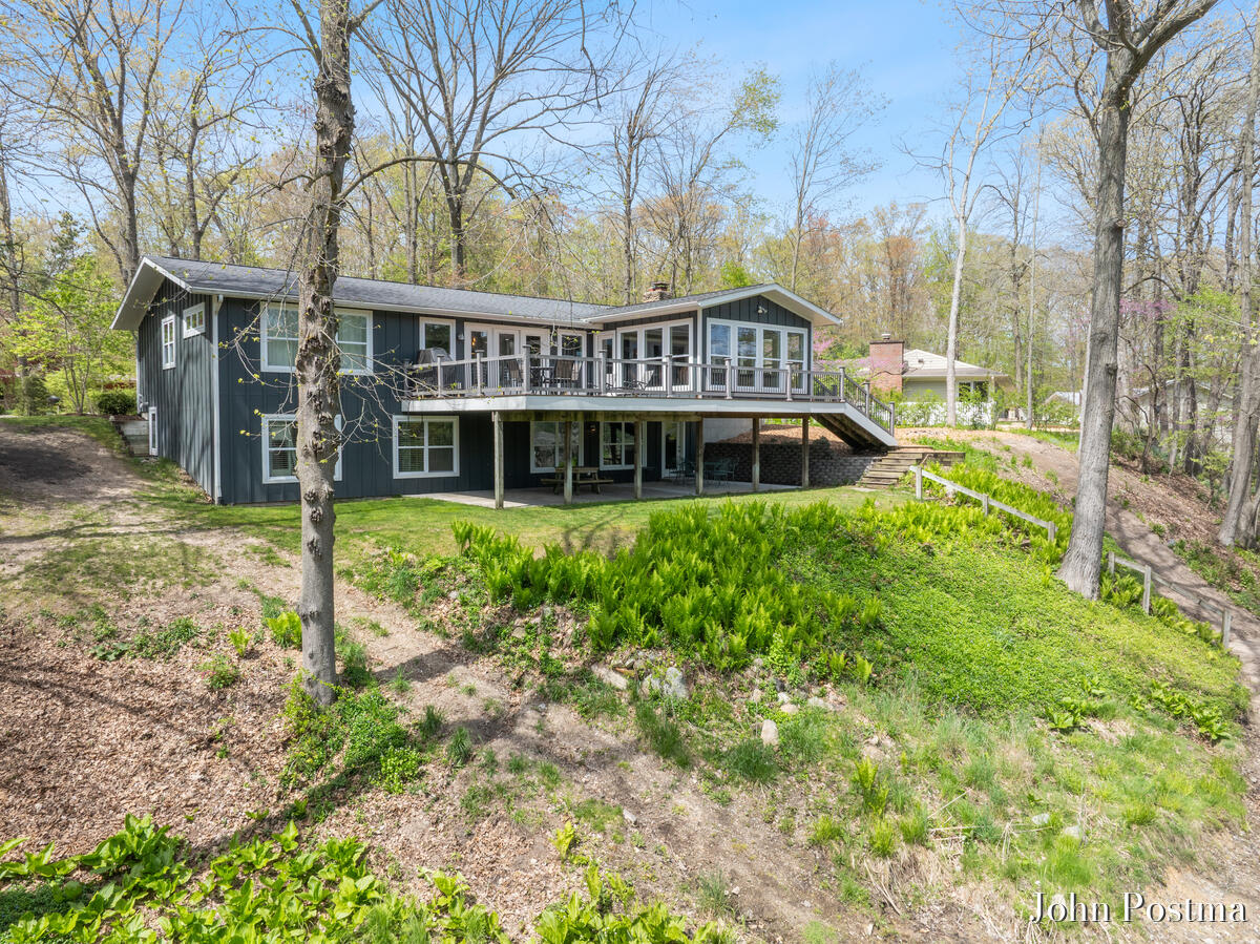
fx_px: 873
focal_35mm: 24
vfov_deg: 56.8
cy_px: 472
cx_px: 630
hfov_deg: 71.6
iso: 100
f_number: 8
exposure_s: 1/160
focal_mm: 12.29
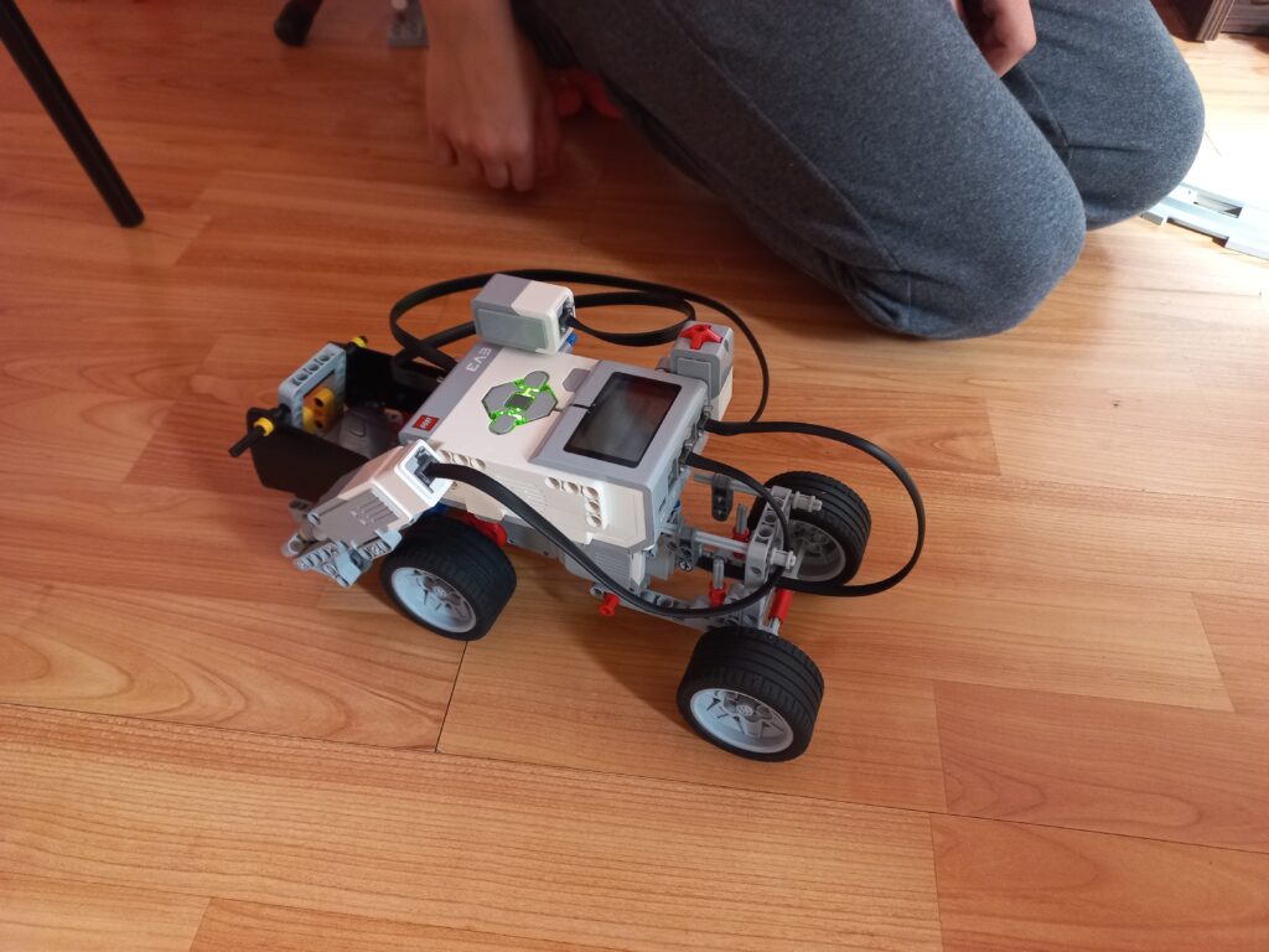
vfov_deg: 54.9
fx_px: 916
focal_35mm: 25
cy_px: 476
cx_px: 634
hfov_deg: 69.4
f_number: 1.8
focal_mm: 4.6
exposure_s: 1/25
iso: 320
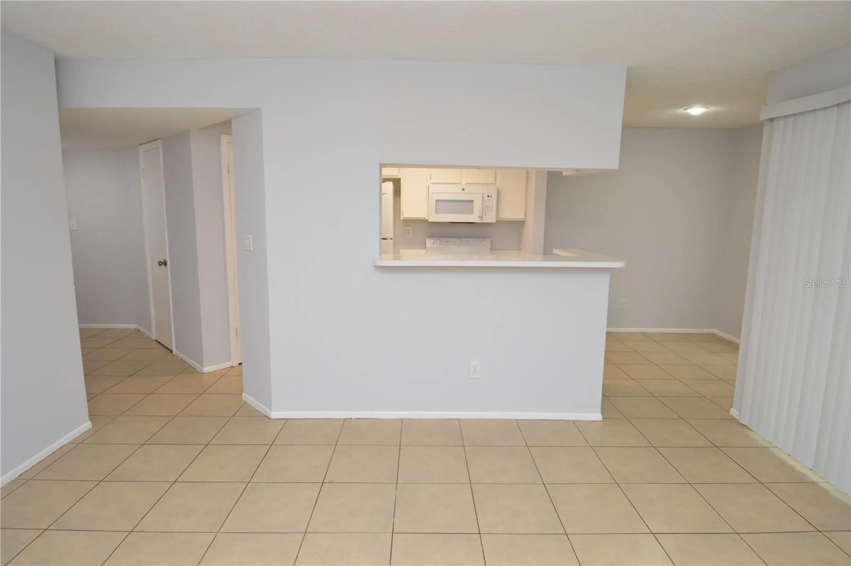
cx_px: 426
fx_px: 425
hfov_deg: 90.1
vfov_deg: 67.3
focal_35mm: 18
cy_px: 283
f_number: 4
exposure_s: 1/60
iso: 400
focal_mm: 12
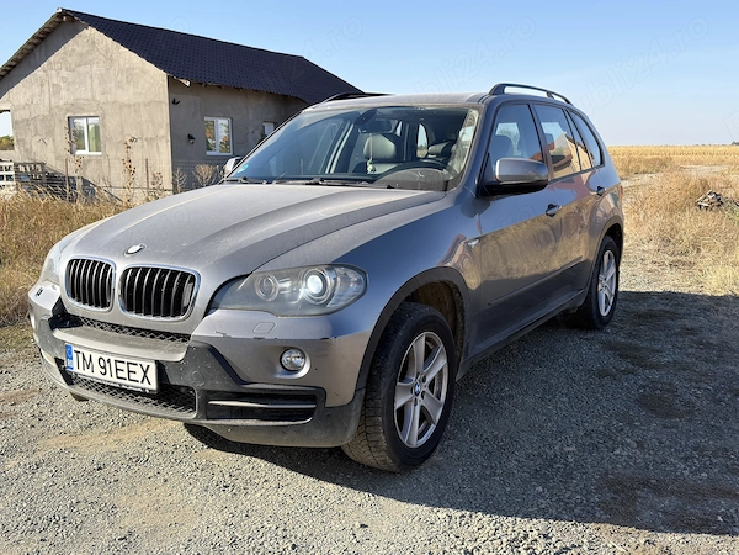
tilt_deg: -10.9
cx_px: 370
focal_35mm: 35
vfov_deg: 40.7
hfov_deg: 52.6
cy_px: 278
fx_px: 747
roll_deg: +0.0
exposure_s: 1/1969
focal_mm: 6.76
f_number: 1.78
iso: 64
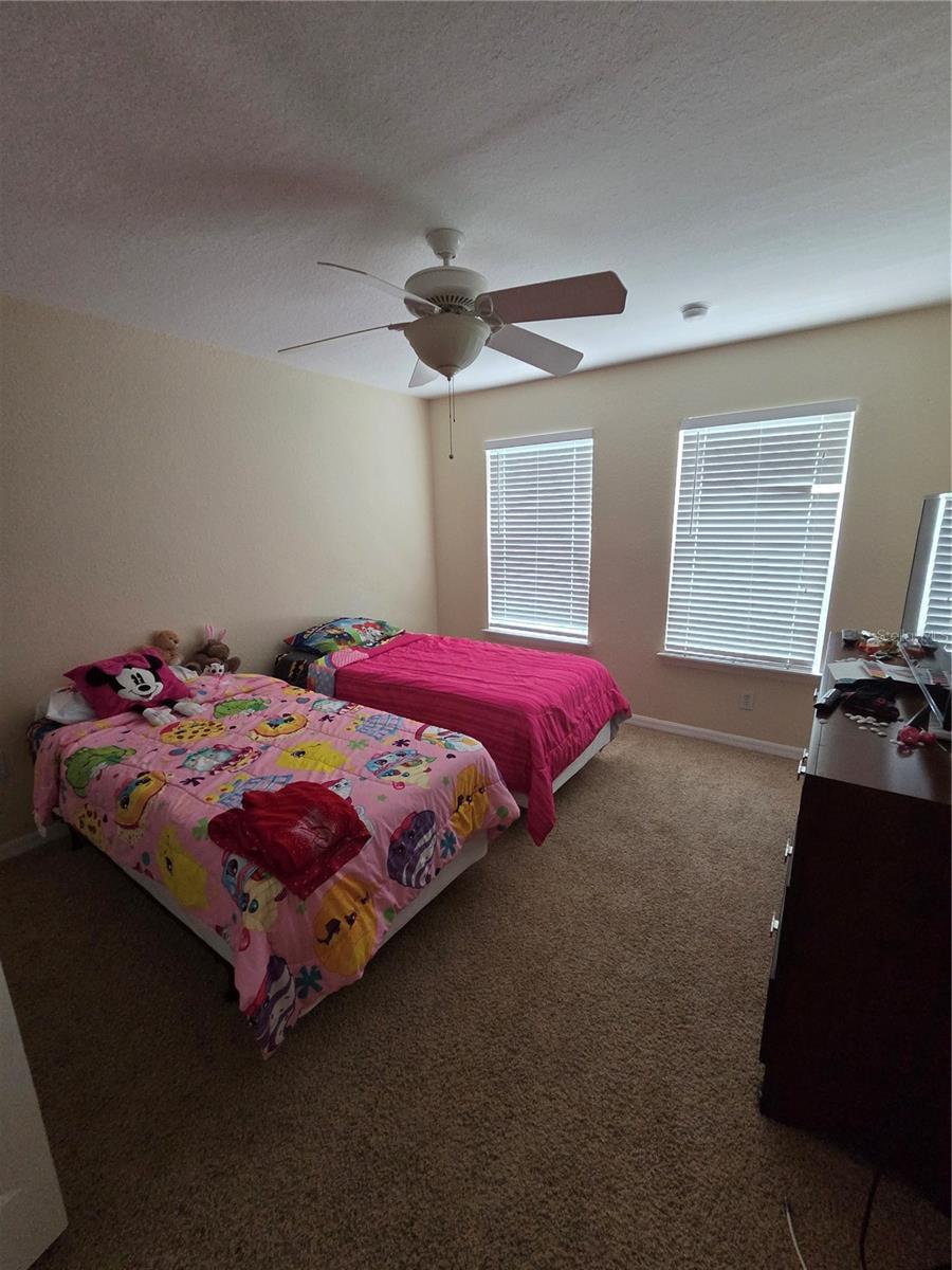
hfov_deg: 89.9
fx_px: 477
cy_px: 635
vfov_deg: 106.2
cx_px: 476
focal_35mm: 13
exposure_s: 1/60
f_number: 2.2
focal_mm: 2.2
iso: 500
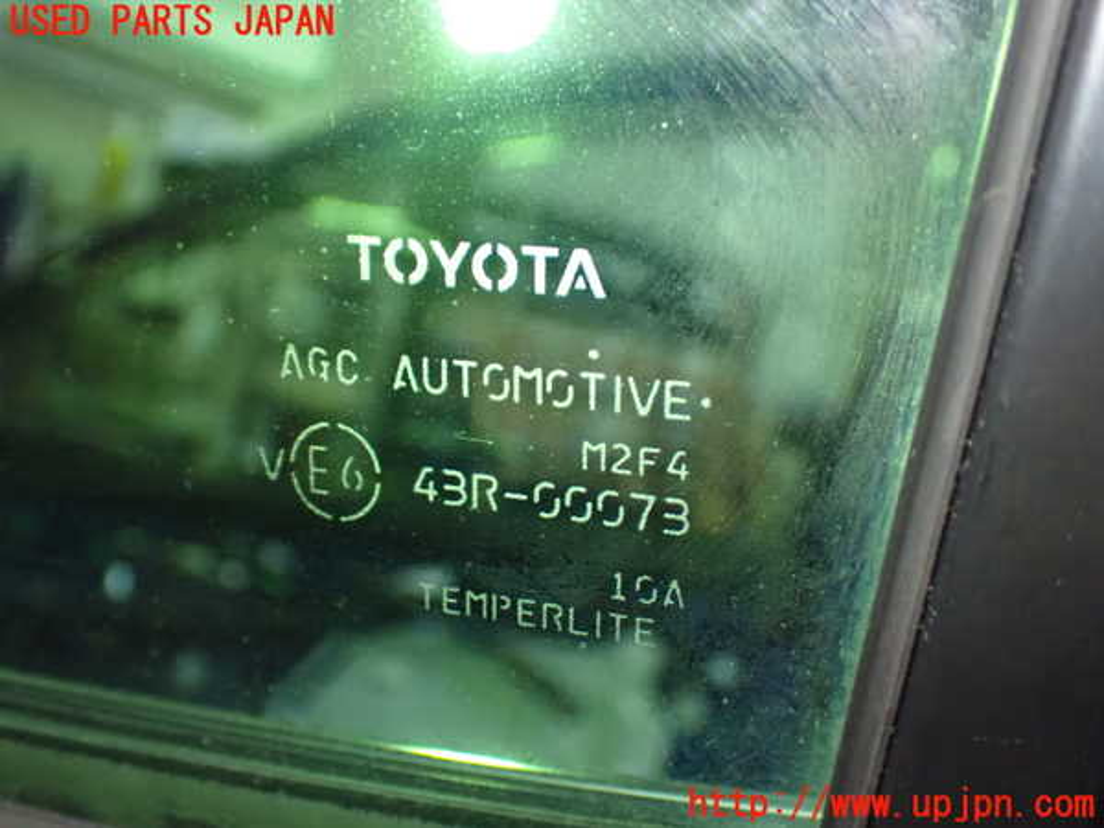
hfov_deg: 45.8
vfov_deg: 35.1
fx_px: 1308
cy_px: 414
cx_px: 552
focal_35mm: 41
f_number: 2.8
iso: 1250
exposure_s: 1/40
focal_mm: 7.31
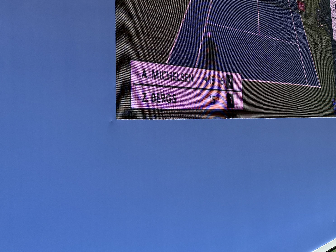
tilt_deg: +11.1
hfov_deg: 36.1
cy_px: 46
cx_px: 294
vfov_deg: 28.4
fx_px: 485
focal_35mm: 50
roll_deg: +4.8
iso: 50
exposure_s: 1/3106
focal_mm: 5.96
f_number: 1.6
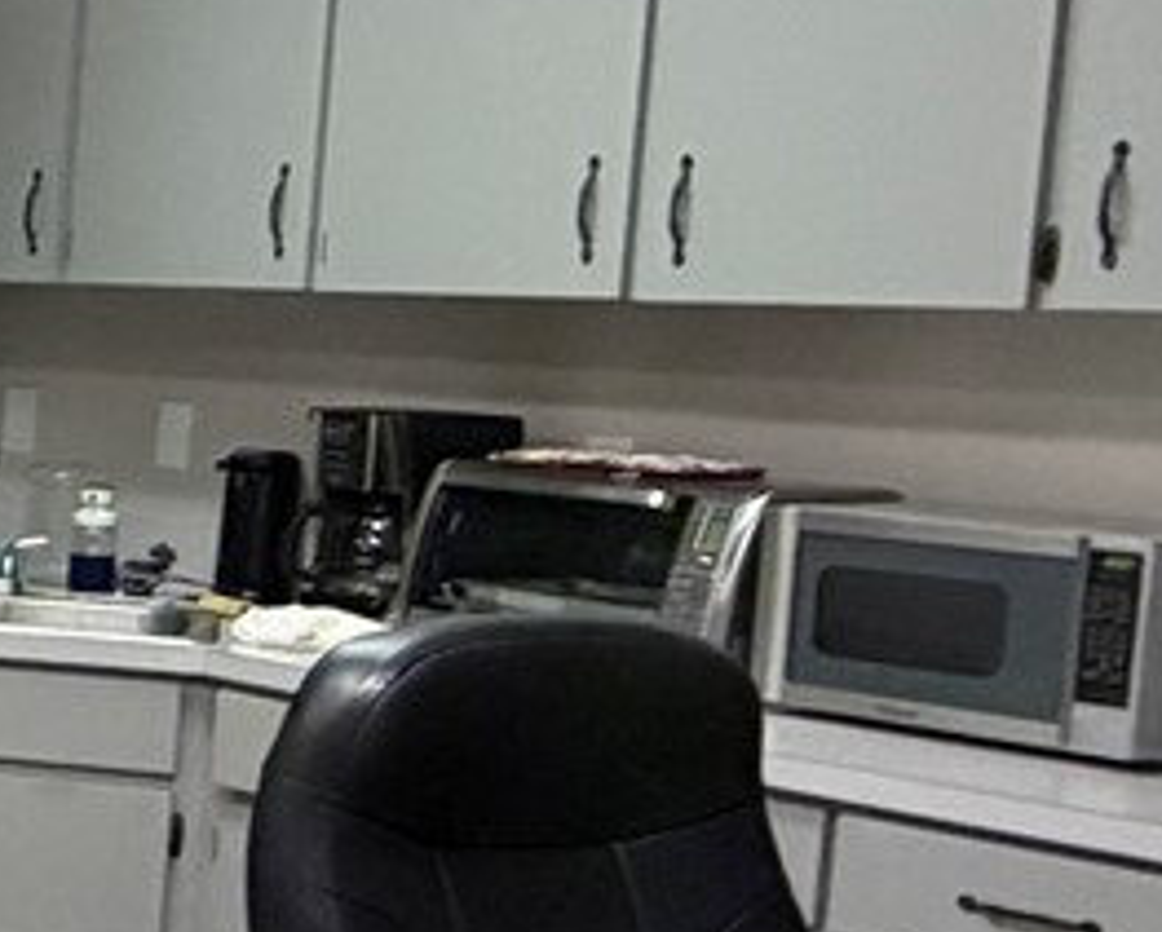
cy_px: 570
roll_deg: -1.9
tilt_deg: -7.1
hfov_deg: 17.5
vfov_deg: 18.5
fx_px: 2858
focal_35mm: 83
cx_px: -1060
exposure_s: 1/60
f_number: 2.2
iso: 250
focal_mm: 2.22
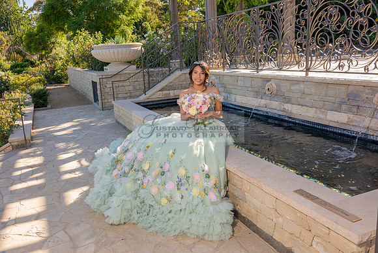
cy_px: 124
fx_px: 330
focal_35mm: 31
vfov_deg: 41.8
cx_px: 180
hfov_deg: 59.6
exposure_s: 1/200
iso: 200
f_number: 7.1
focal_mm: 30
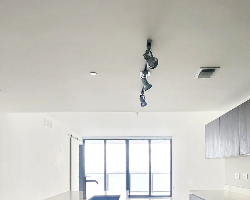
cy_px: 163
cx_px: 136
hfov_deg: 62.1
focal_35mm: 28
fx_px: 207
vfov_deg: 48.3
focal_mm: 1.74
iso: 40
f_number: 2.2
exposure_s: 1/60.2
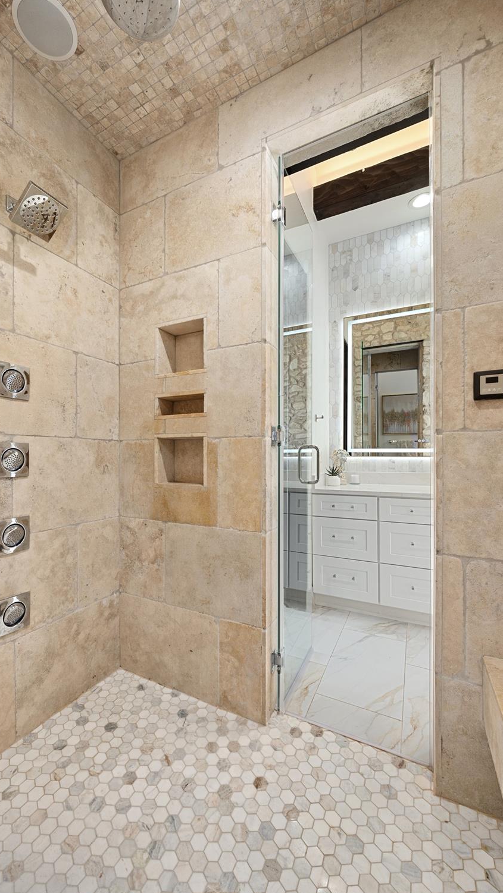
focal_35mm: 15
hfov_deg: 70.0
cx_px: 210
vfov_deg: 103.0
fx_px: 356
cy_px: 454
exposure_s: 1/8
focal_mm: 14
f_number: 8
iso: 800
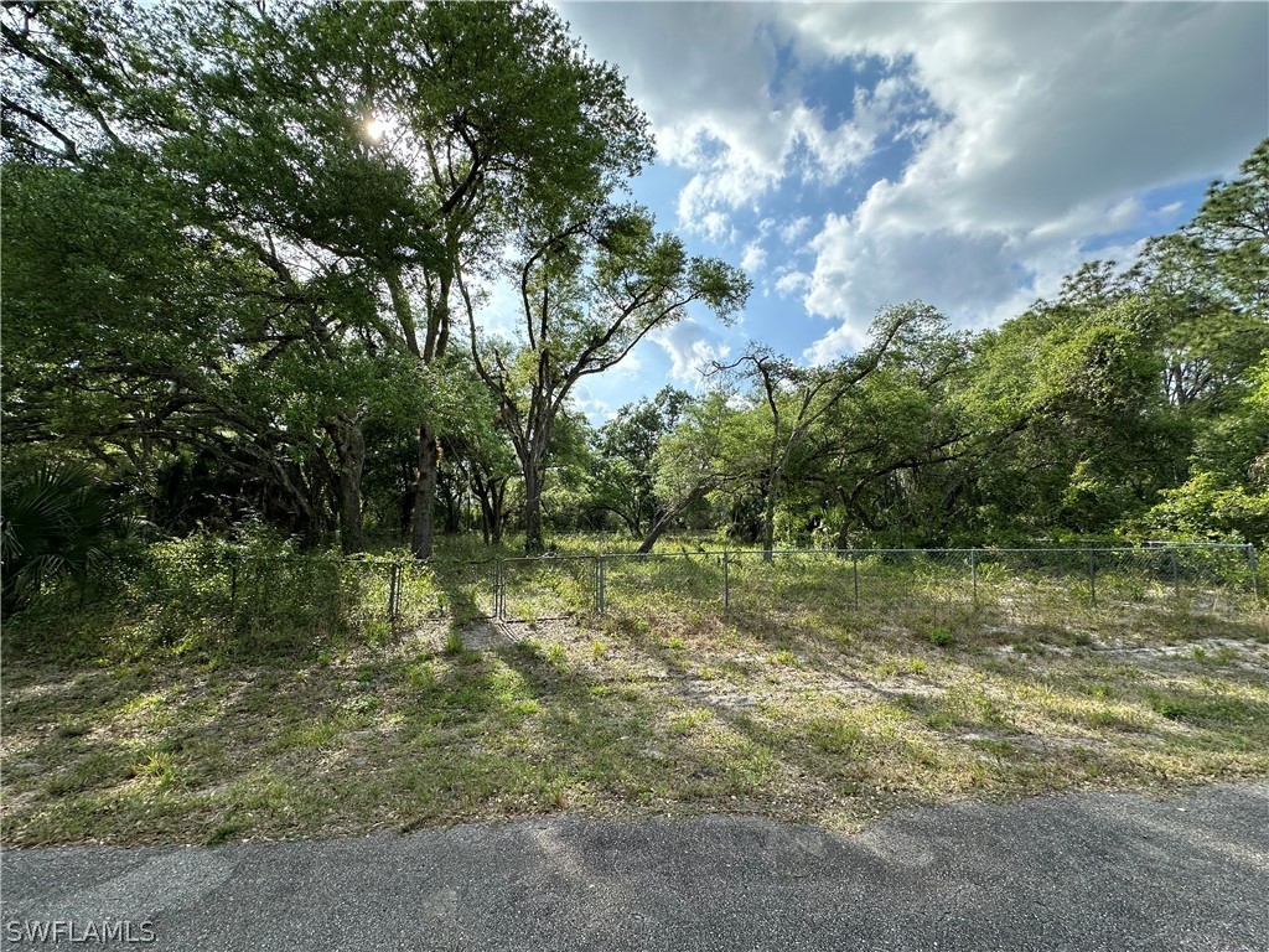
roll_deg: -1.9
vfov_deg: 85.7
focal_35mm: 14
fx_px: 513
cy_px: 476
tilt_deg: +4.1
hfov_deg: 102.1
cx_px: 634
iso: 40
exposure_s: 1/1171
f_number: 2.2
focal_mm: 2.22
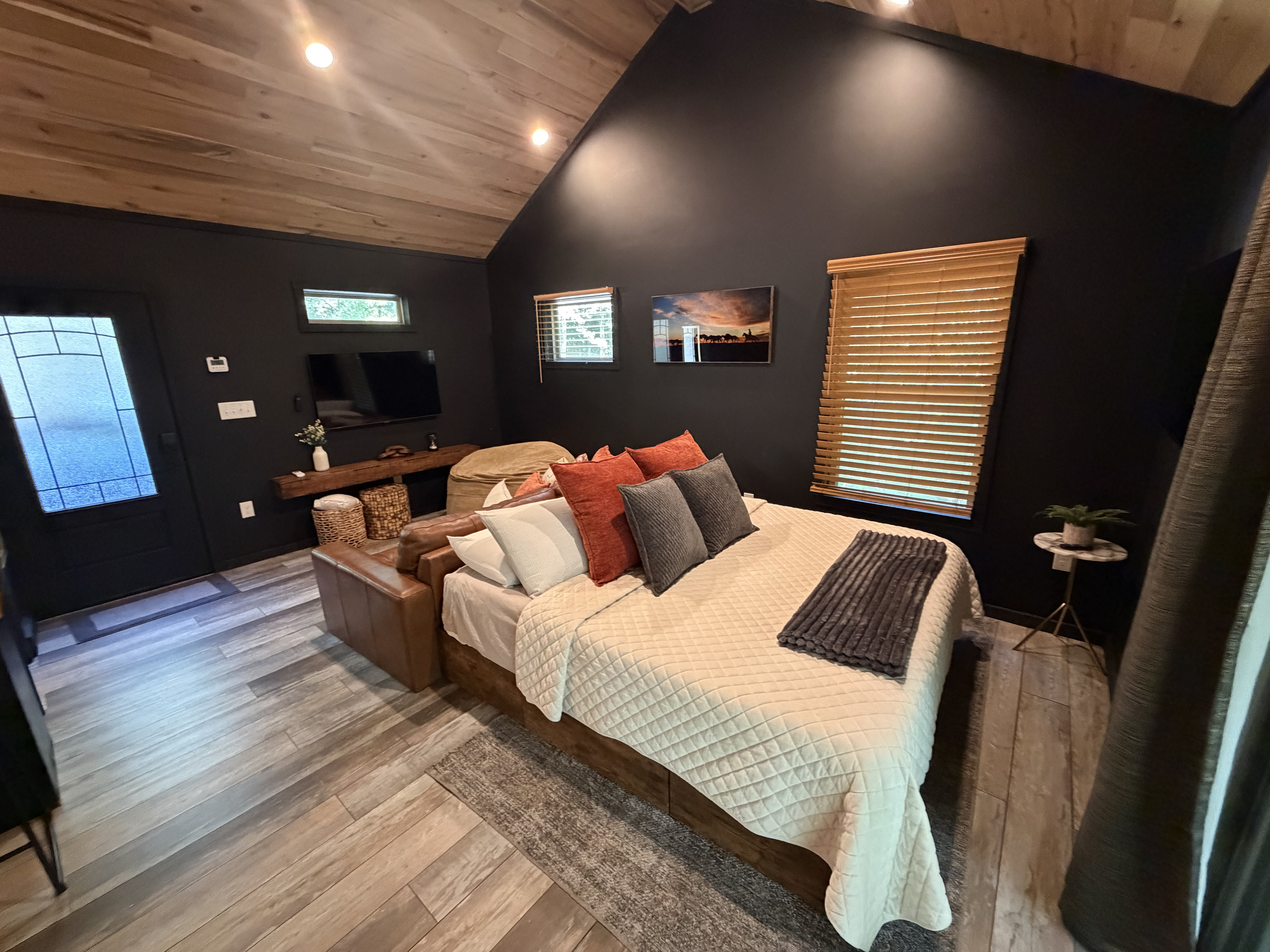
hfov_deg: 102.1
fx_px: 514
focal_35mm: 14
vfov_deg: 85.7
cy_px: 476
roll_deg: +0.9
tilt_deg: -14.9
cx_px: 635
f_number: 2.2
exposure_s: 1/60
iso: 800
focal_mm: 2.22
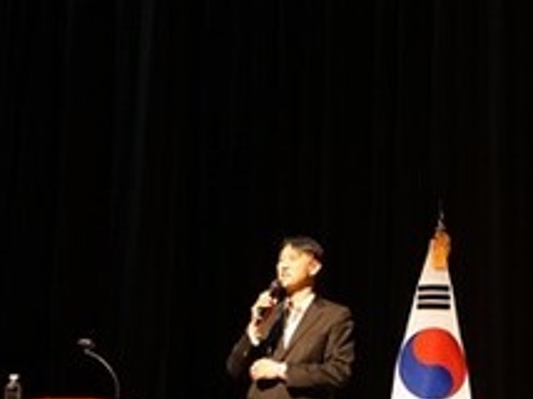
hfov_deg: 20.9
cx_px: 598
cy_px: 170
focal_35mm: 89
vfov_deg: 16.6
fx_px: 1369
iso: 2500
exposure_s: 1/160
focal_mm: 33
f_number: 4
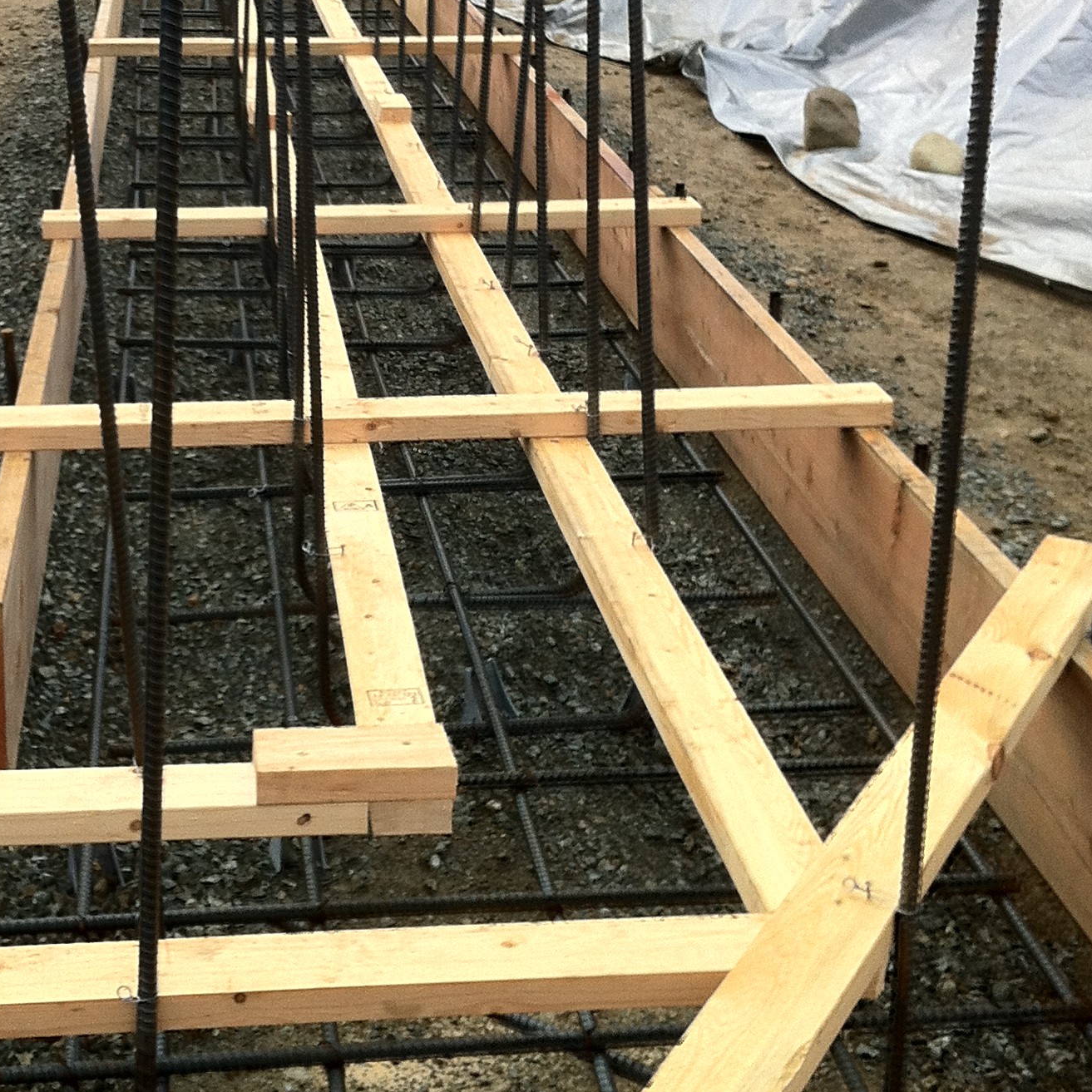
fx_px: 2177
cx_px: 372
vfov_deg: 28.1
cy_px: 418
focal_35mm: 61
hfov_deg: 28.0
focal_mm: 3.85
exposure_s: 1/167
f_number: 2.8
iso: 80
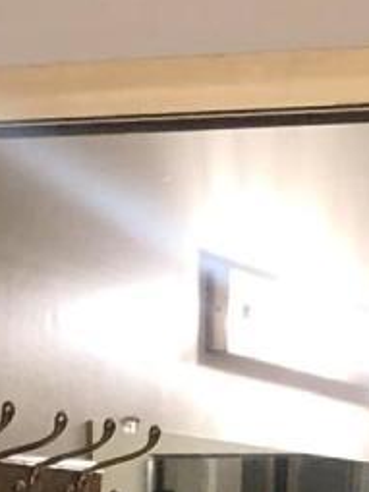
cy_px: 1179
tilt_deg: -8.2
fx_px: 3129
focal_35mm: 220
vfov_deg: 8.3
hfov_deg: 6.7
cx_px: 4
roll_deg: -0.2
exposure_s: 1/30
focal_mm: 3.99
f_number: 1.8
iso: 40
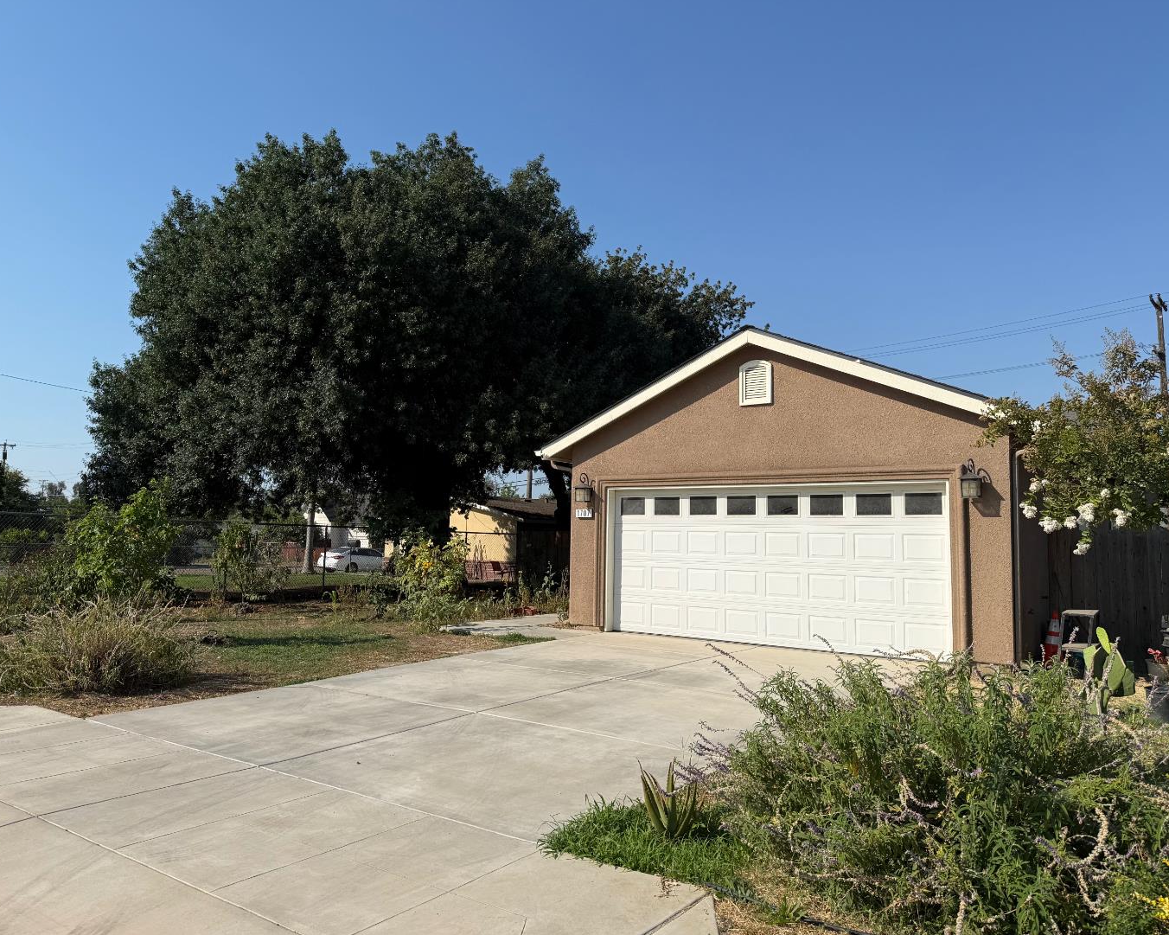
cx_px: 553
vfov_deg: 54.9
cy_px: 468
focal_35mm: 26
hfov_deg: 66.0
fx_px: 899
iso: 80
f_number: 1.78
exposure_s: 1/6173
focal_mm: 6.76
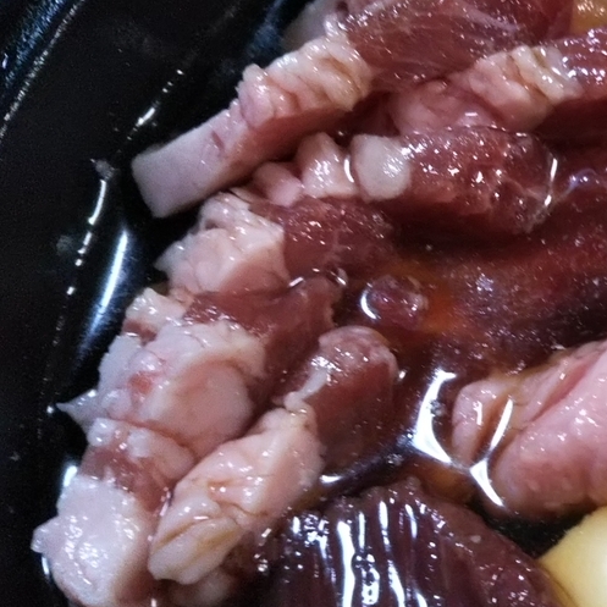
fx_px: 1270
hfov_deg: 24.4
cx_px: 725
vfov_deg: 26.9
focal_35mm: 64
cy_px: 327
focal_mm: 4
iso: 160
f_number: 2.2
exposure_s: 1/30
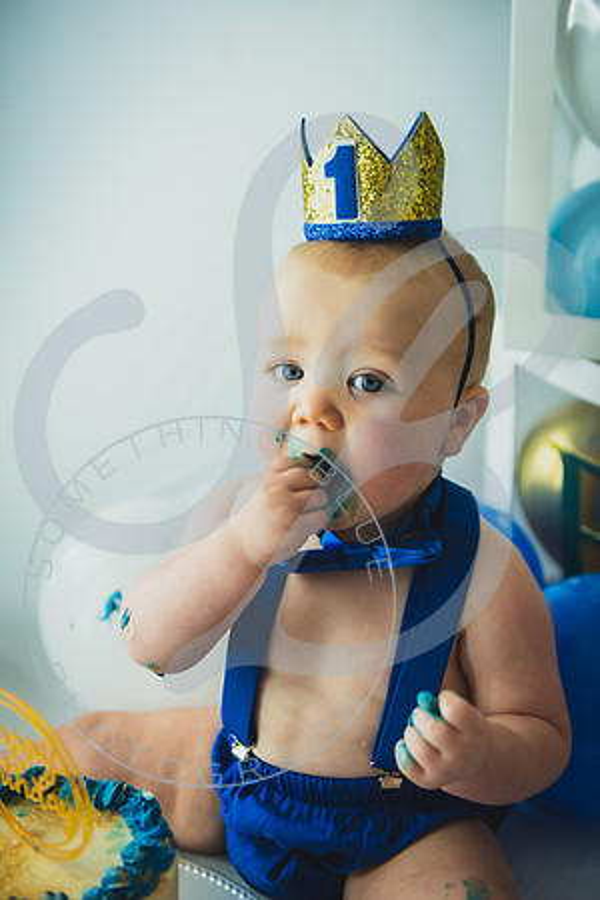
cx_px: 300
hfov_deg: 26.0
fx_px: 1300
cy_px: 450
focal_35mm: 52
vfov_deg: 38.2
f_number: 2.8
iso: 200
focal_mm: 52
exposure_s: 1/125
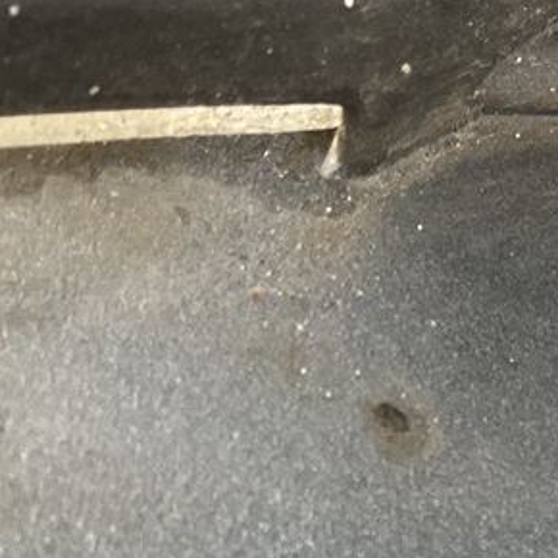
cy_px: 708
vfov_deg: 18.3
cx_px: 797
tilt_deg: -56.0
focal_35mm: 89
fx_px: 1623
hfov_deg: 17.8
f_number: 1.8
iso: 125
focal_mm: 3
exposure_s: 1/60
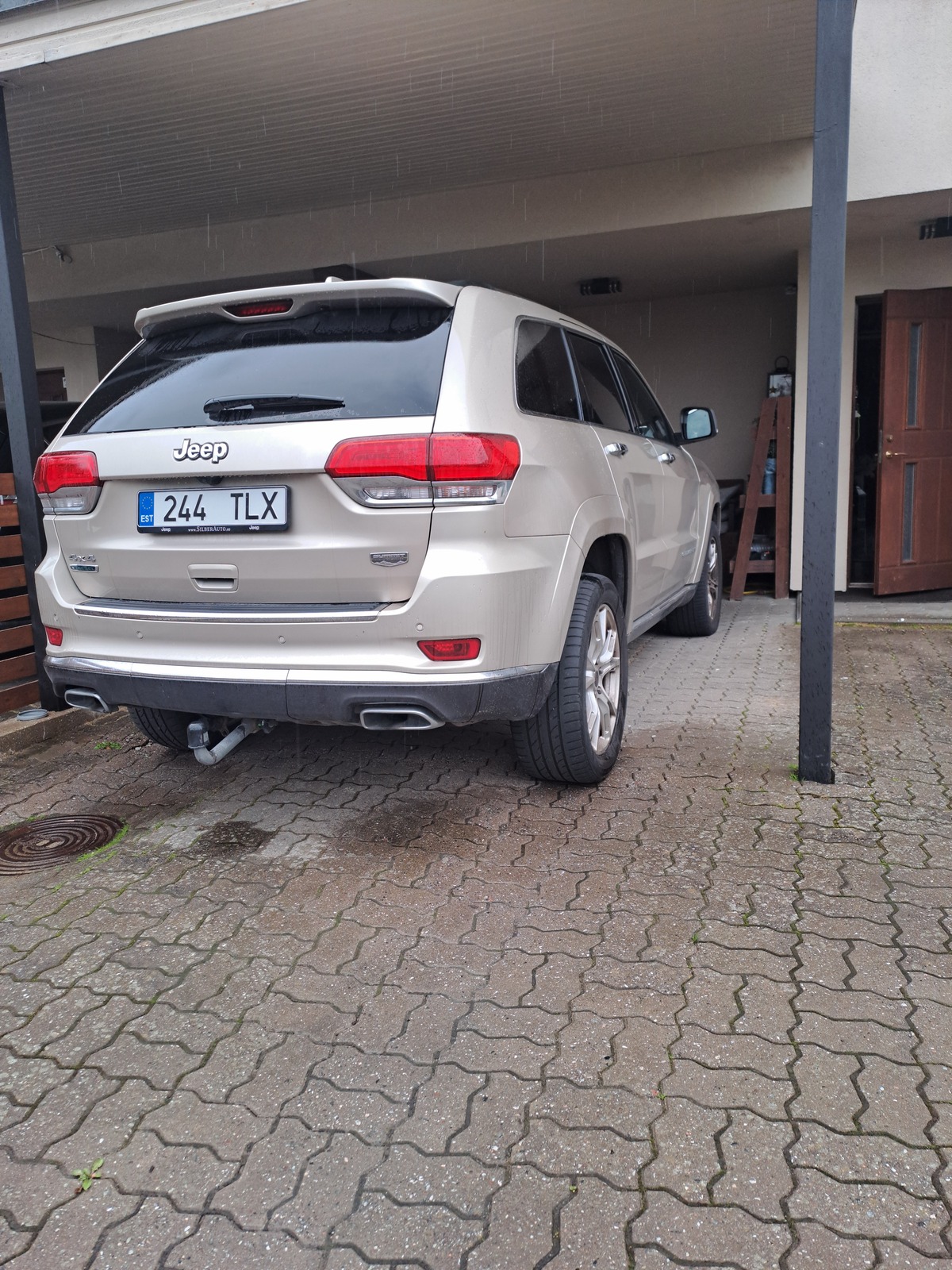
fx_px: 917
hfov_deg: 54.9
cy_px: 635
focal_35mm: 25
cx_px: 476
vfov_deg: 69.4
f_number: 1.8
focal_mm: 4.65
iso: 32
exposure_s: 1/136
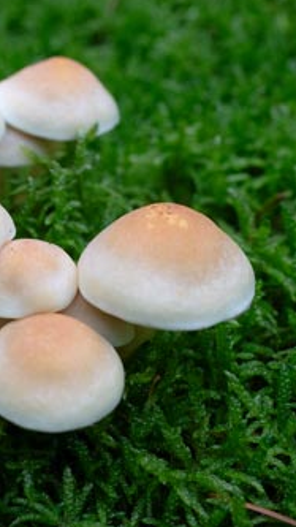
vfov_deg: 31.9
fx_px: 922
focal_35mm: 66
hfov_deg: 17.4
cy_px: 283
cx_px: -59
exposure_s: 1/160
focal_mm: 35
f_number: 5.6
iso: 1600
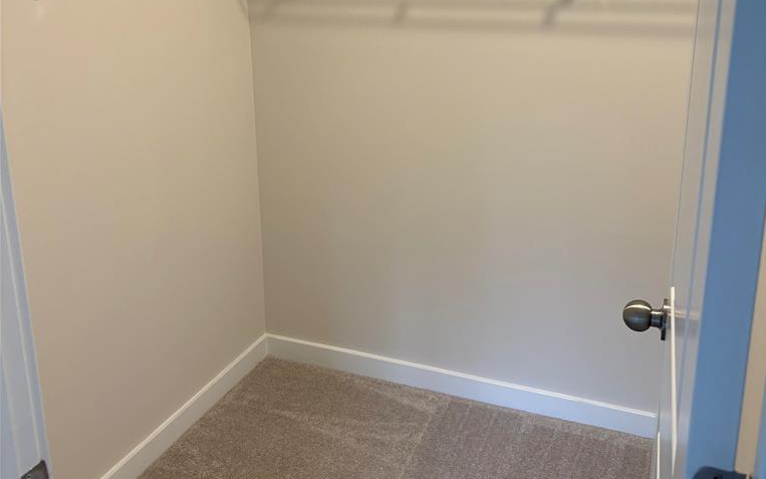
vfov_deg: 34.1
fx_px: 772
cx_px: 385
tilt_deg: -17.1
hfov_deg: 52.7
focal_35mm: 37
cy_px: 152
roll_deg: -0.7
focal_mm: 5.96
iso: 100
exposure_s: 1/60
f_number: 1.6
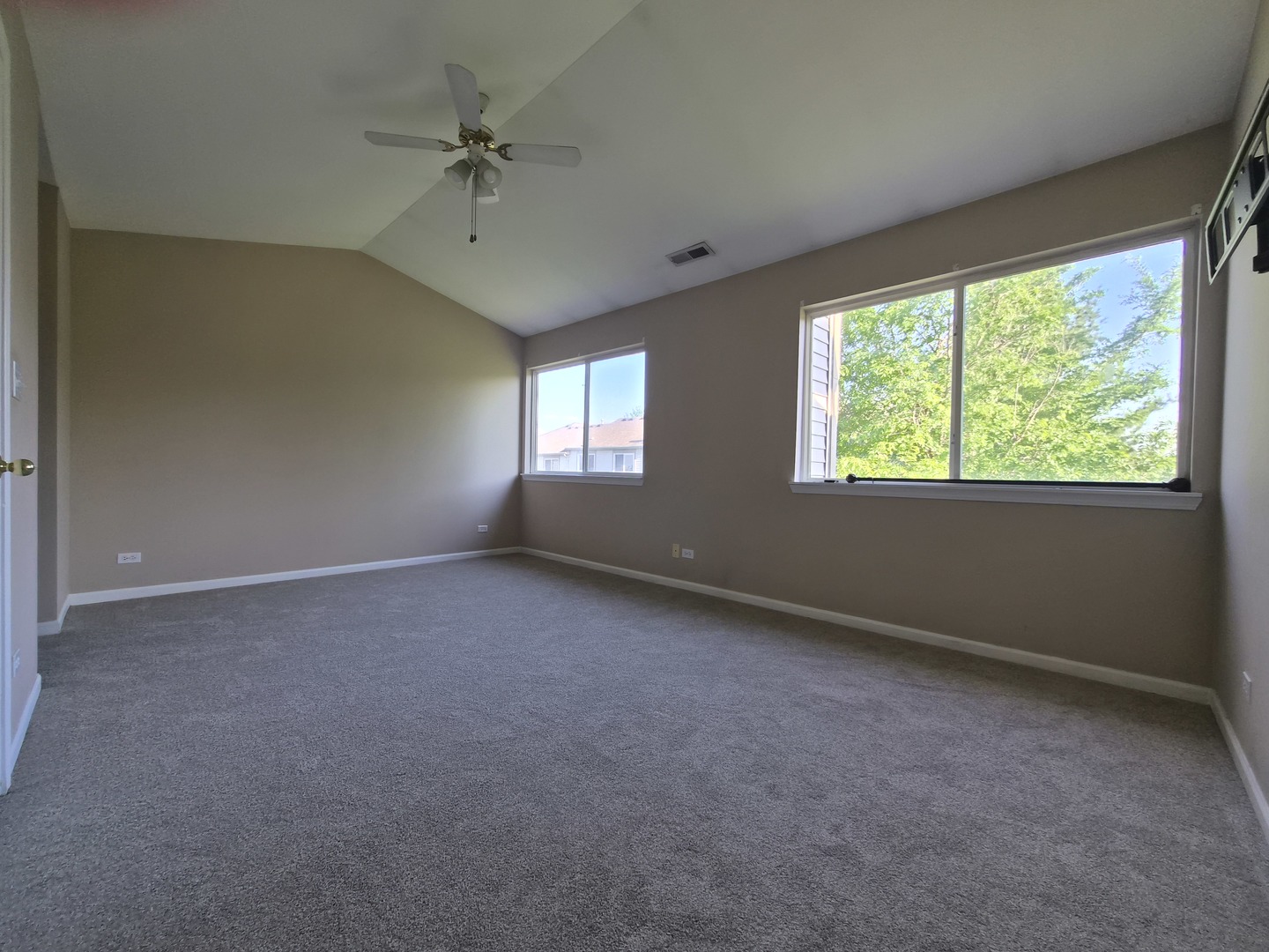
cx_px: 634
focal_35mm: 13
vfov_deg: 89.9
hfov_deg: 106.2
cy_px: 476
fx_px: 477
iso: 50
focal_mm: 1.7
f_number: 2.2
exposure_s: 1/60
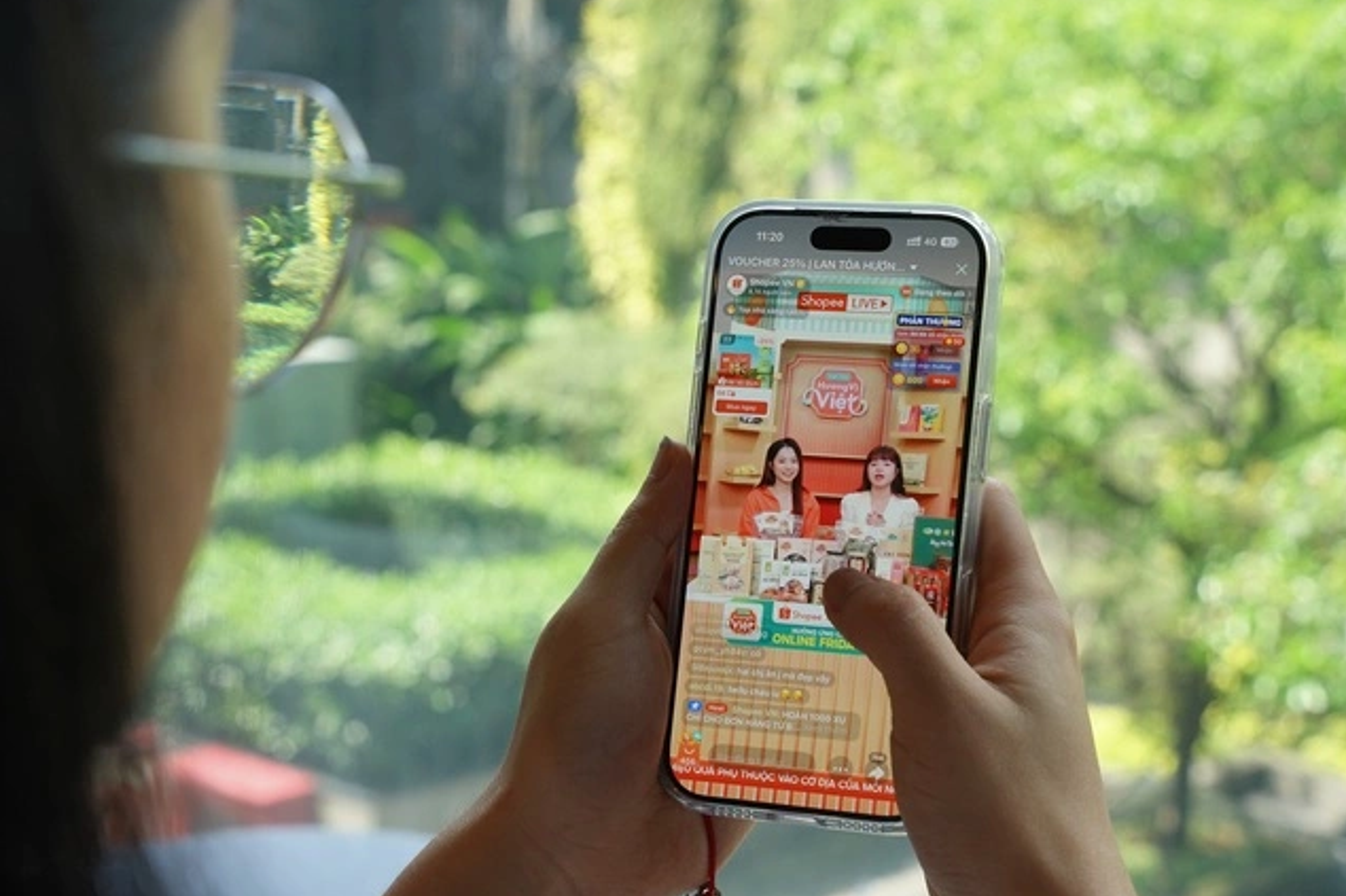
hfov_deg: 27.0
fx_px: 2803
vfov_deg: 18.2
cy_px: 465
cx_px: 685
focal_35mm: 75
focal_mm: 70
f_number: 10
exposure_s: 1/200
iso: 640
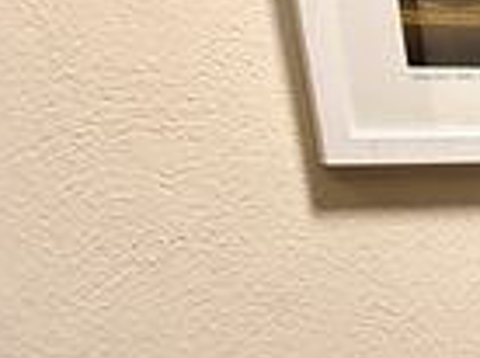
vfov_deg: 12.6
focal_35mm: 104
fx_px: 1440
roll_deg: -1.0
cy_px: 695
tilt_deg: -24.7
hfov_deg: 14.7
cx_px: 1023
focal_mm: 2.22
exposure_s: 1/50
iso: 250
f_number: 2.2
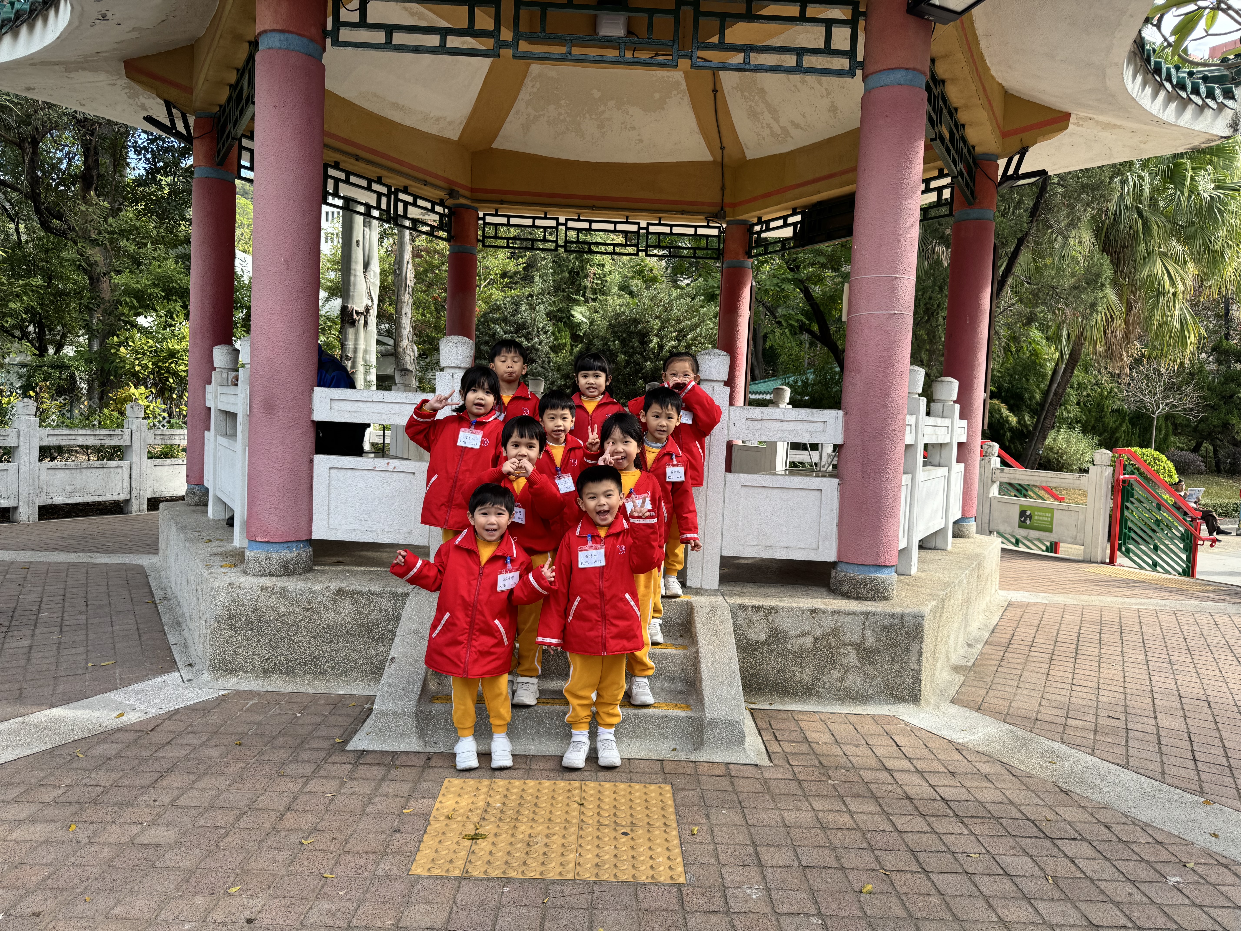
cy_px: 466
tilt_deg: -2.1
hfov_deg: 71.6
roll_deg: -2.5
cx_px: 620
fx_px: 860
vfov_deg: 56.8
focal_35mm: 24
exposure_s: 1/773
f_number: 1.78
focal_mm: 6.76
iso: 80
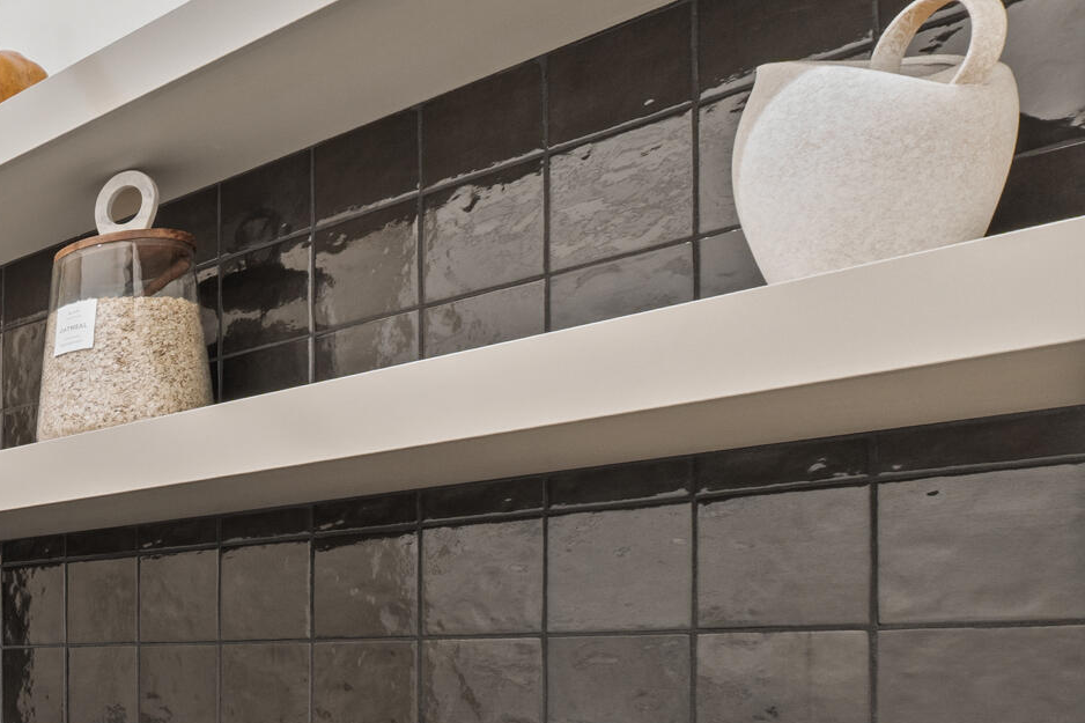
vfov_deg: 31.7
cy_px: 659
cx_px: -319
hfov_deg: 34.5
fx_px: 1205
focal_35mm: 40
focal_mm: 10
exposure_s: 4
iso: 250
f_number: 9
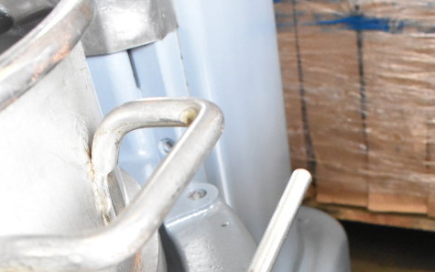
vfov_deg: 22.1
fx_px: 628
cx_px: 232
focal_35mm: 53
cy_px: 348
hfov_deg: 38.2
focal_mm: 18
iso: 6400
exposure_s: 1/125
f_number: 5.6
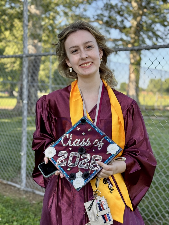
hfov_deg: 30.3
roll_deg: -0.7
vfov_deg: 39.7
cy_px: 112
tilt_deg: -3.1
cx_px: 84
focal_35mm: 48
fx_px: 312
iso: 64
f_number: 1.78
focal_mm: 6.76
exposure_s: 1/731
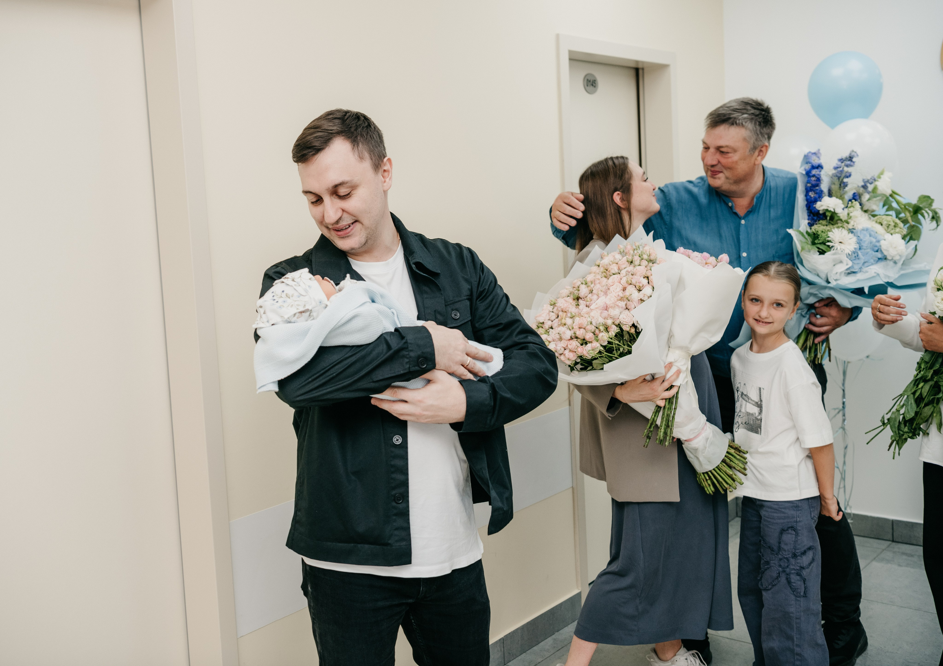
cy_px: 307
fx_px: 1078
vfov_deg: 34.3
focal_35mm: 40
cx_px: 417
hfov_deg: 47.1
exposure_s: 1/200
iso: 320
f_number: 4
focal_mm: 36
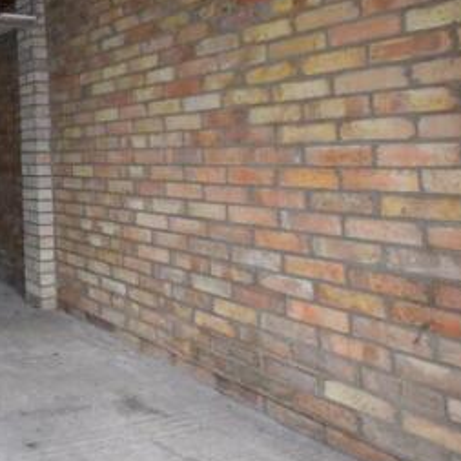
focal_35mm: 33
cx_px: -81
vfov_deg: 47.1
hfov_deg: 38.2
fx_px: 497
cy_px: 94
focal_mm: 10
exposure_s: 1/100
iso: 800
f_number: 5
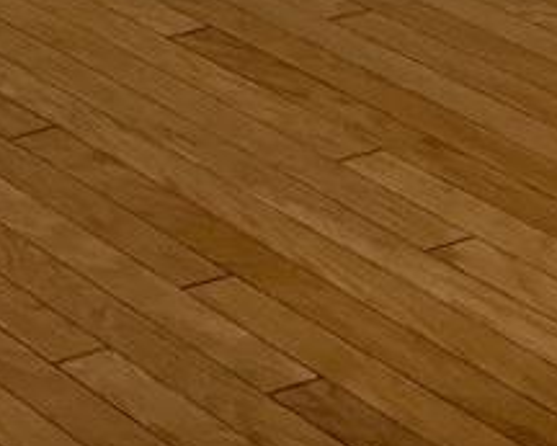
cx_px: -655
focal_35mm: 176
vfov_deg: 7.5
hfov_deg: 9.9
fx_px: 2903
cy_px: -976
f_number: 1.6
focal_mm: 5.1
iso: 80
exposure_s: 1/120
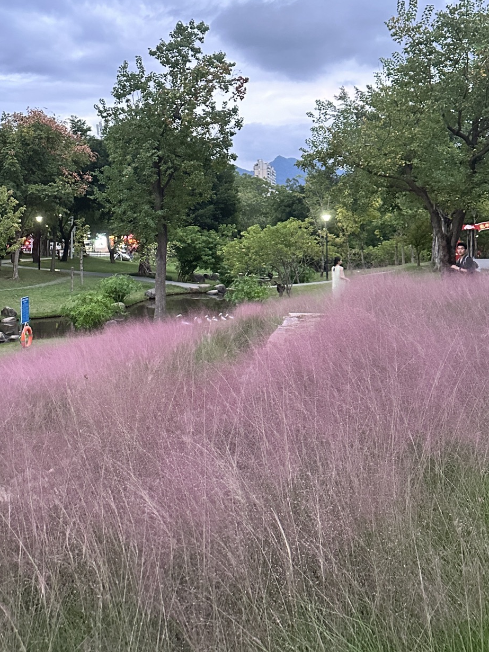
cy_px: 208
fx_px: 735
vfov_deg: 47.0
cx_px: 174
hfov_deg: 36.5
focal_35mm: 39
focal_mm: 6.86
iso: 1000
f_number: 1.78
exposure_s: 1/38
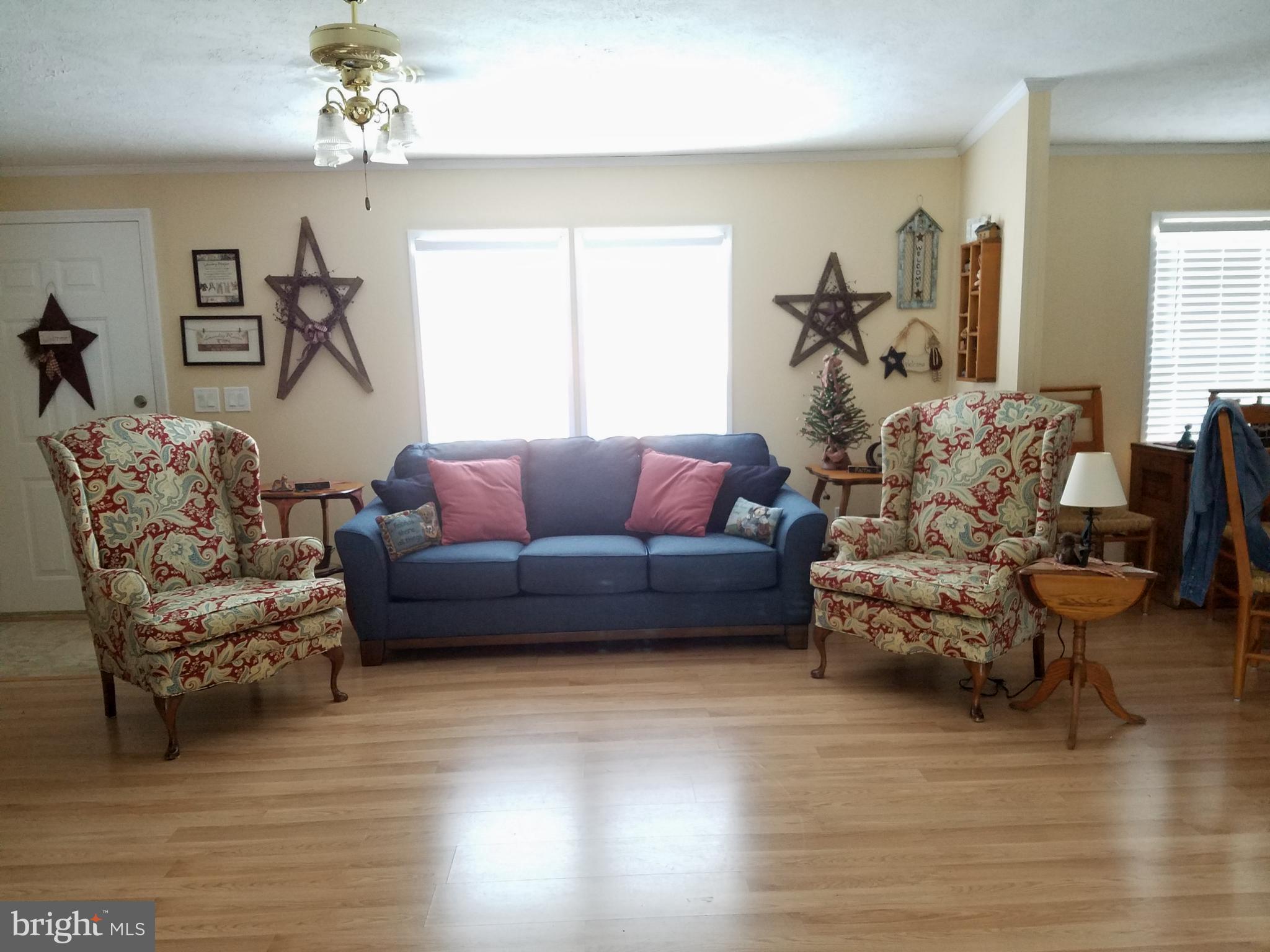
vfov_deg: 53.1
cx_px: 635
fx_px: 954
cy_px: 476
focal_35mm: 26
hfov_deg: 67.3
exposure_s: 1/10
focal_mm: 4.2
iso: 250
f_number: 1.7
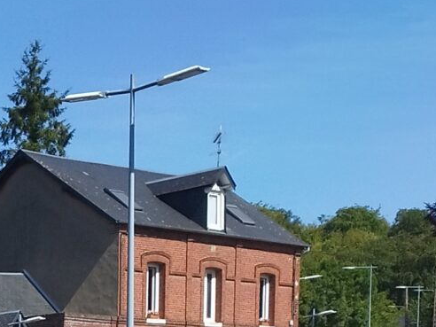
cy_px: 731
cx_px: -381
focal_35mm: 125
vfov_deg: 10.5
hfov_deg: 13.8
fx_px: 1574
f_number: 1.89
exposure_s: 1/968
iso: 50
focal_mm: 5.89
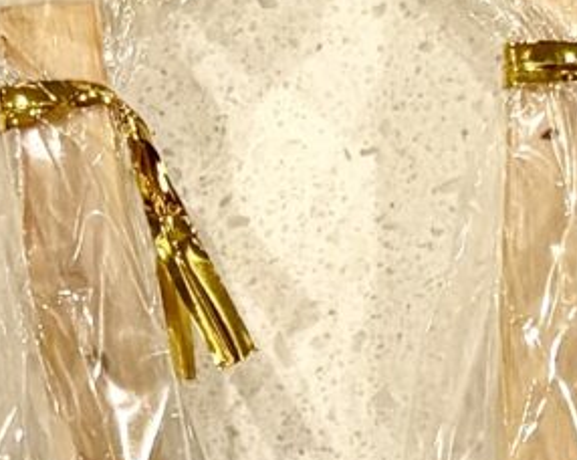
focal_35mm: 91
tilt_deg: -84.5
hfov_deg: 20.3
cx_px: 587
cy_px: -188
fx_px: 1552
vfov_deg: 15.8
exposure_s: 1/113
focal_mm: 5.96
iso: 125
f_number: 1.6
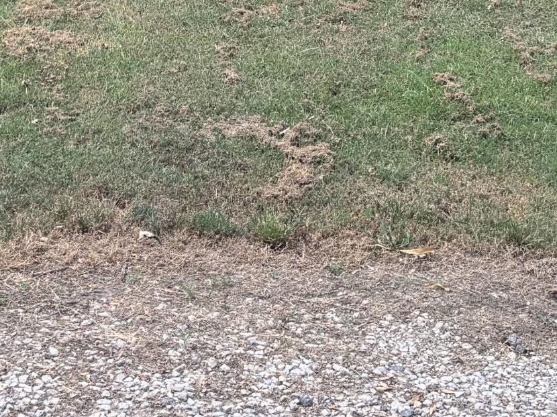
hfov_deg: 20.6
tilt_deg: -3.2
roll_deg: -0.2
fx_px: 1512
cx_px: 90
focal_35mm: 94
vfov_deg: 14.0
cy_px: -327
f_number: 1.6
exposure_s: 1/604
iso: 50
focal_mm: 5.96
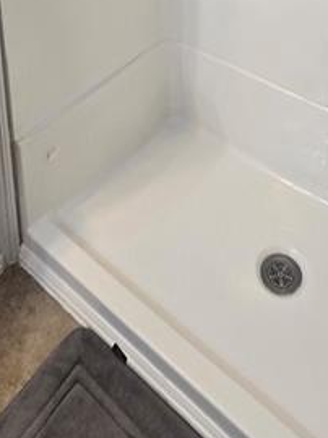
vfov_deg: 34.3
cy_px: -141
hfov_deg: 38.4
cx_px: 203
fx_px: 468
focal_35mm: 37
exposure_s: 1/60
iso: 125
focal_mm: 2.2
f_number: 2.2
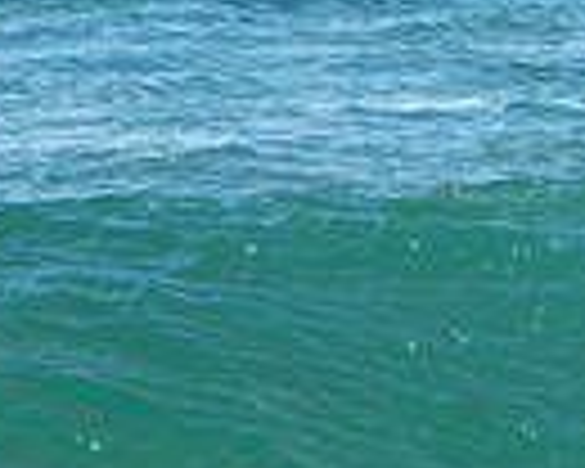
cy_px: 61
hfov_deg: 1.2
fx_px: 28360
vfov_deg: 0.9
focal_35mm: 1638
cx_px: 1238
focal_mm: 260
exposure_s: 1/1250
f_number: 5.6
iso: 450
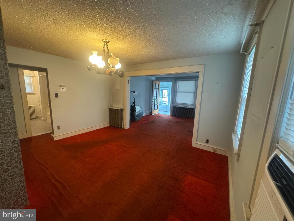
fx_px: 119
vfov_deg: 85.7
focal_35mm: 14
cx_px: 147
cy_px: 110
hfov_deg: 102.1
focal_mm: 2.22
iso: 640
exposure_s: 1/60
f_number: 2.2
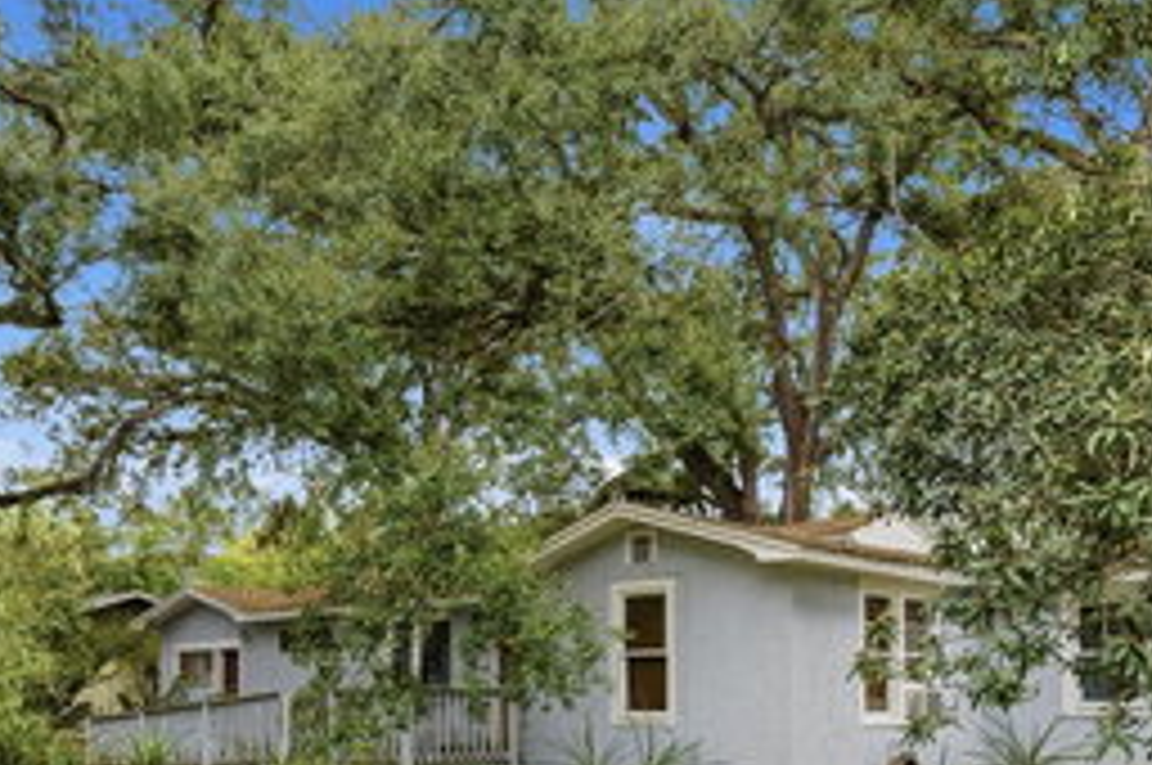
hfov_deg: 53.2
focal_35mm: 36
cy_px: 680
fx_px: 1151
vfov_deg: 34.8
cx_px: 612
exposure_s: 1/2000
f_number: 8
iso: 400
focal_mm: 18
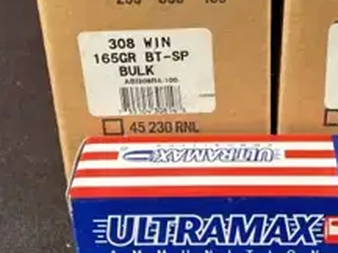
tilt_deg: -29.7
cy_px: 66
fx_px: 752
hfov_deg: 25.2
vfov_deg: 19.0
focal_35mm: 77
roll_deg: +0.7
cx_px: 218
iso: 64
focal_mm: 5.7
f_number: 1.5
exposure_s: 1/120
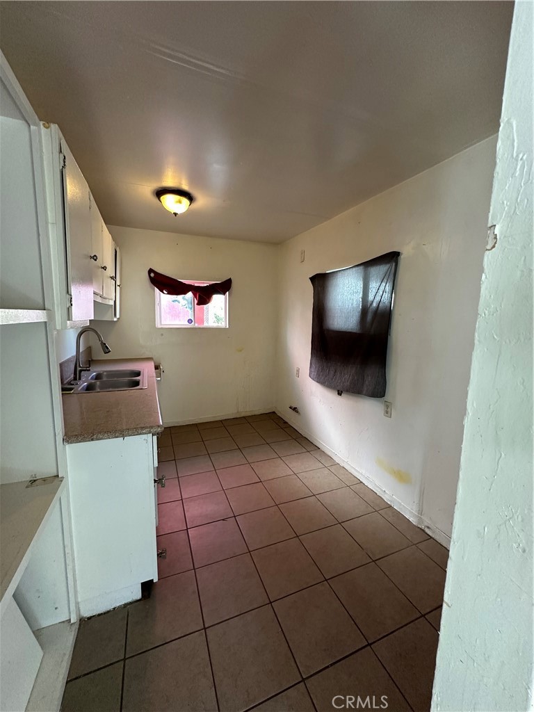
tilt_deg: -7.2
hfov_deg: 85.7
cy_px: 356
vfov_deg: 102.1
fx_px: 288
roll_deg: +0.3
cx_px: 267
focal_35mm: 14
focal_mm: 2.22
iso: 320
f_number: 2.2
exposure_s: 1/60
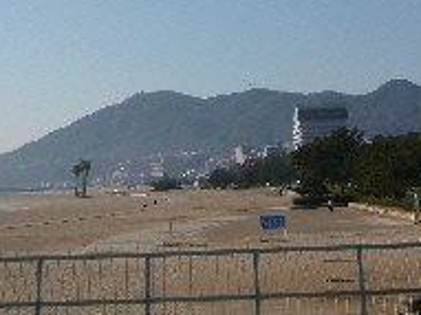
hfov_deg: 22.0
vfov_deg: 15.7
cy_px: -96
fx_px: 1082
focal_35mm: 89
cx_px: 227
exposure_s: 1/250
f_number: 9
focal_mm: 6
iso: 100
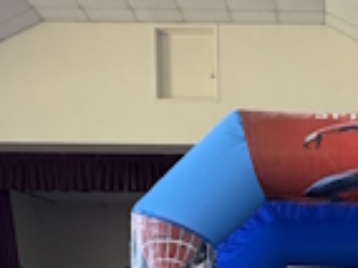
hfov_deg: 34.0
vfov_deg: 22.3
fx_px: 547
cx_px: 330
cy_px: 407
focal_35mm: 53
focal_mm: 2.22
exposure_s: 1/69
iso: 320
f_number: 2.2
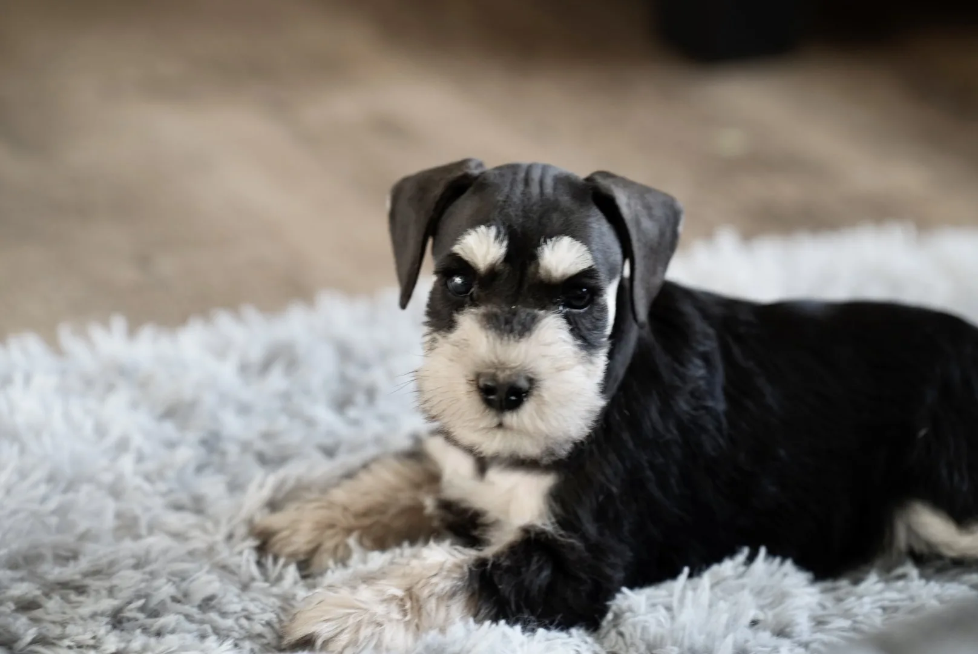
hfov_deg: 16.2
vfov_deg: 10.9
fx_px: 3425
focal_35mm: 126
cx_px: 489
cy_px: 327
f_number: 4
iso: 640
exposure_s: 1/160
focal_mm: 126
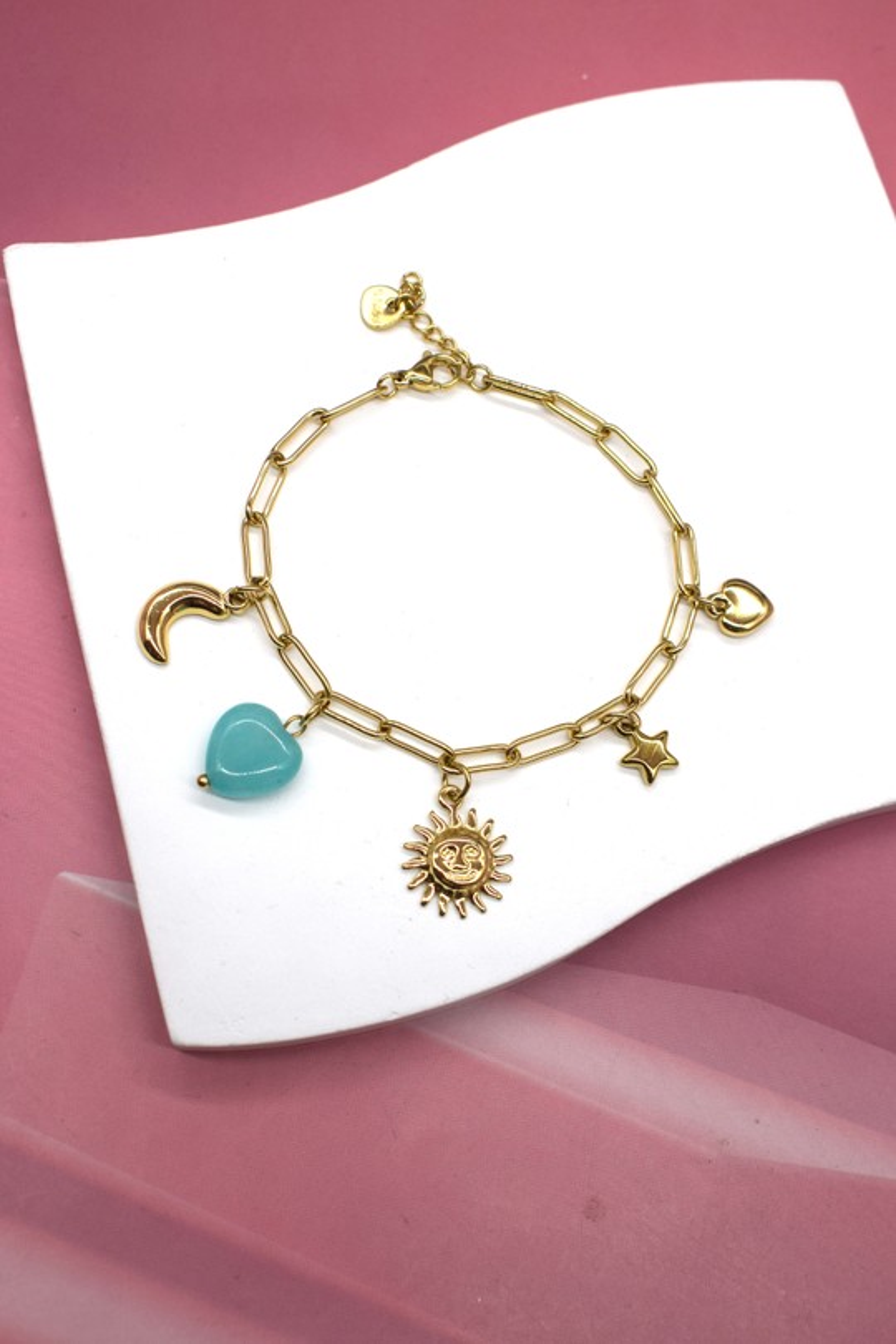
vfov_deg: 41.1
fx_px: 1792
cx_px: 448
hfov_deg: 28.1
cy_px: 672
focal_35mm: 48
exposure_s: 1/250
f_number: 8
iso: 220
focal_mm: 32
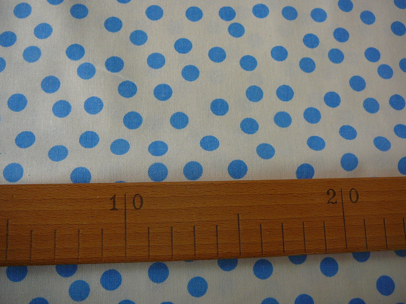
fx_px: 411
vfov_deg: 40.7
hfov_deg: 52.6
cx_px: 203
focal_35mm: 35
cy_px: 152
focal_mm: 5.2
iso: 100
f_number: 2.8
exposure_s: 1/50
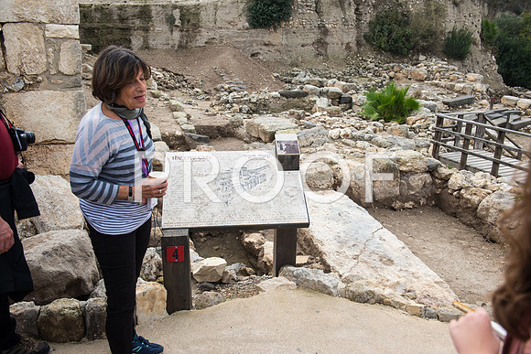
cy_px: 177
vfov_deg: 42.3
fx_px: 457
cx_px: 266
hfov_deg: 60.3
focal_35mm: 31
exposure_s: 1/640
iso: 100
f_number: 3.5
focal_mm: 31
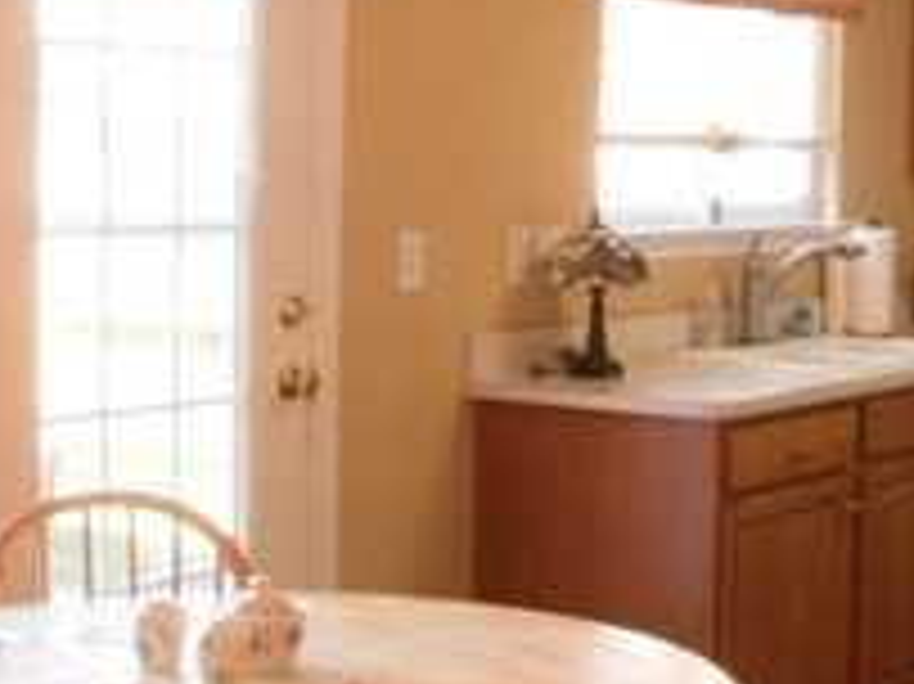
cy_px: 297
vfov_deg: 18.0
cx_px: 774
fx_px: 2164
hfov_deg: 23.4
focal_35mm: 82
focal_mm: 4.65
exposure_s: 1/25
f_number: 2.6
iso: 125
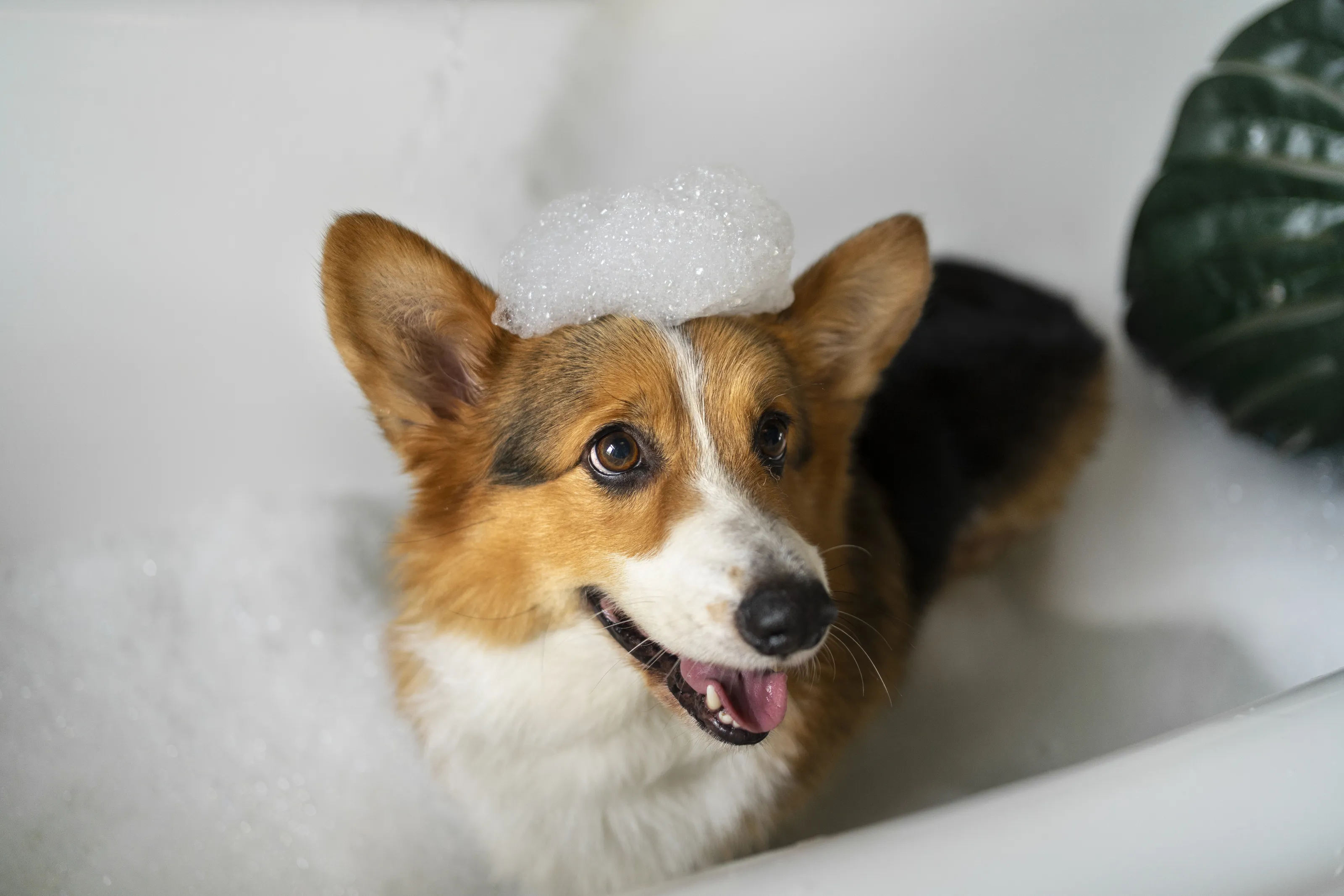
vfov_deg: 37.8
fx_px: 1307
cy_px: 448
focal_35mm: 35
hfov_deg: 54.4
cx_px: 672
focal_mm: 35
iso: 800
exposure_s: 1/200
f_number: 2.2
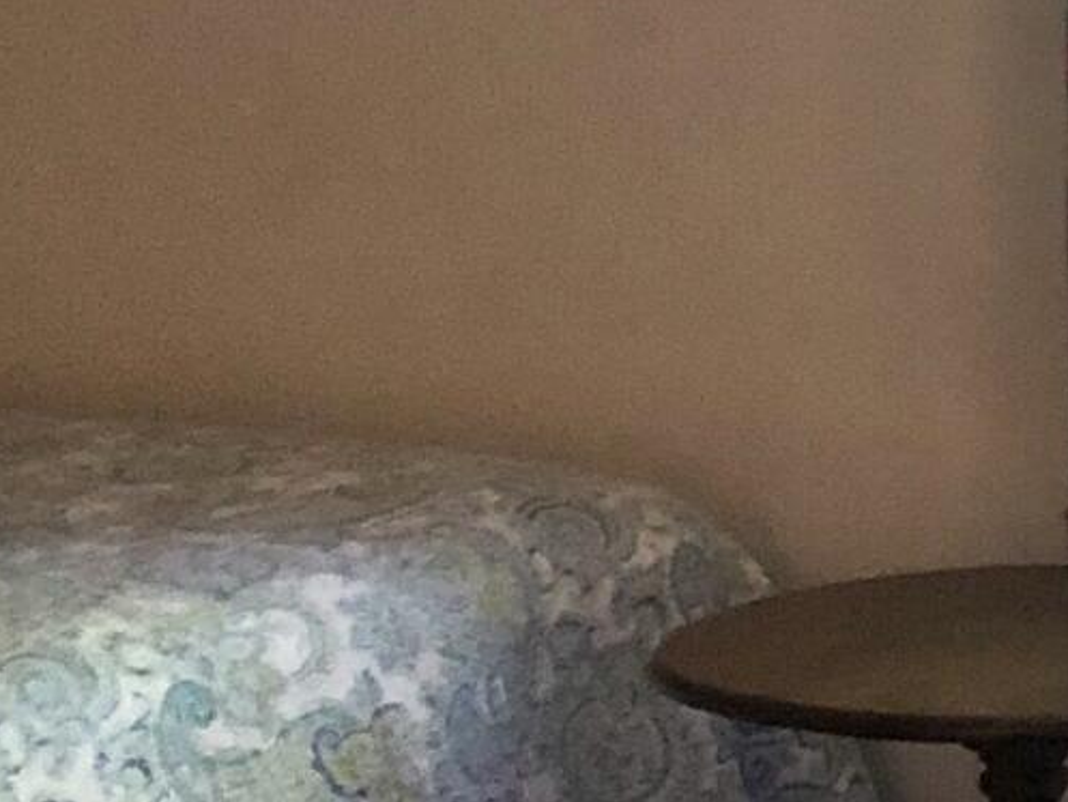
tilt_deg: -5.8
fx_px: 5215
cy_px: -11
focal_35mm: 169
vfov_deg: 8.7
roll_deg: +0.5
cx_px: 2342
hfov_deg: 10.5
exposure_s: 1/15
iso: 80
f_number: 1.8
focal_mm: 4
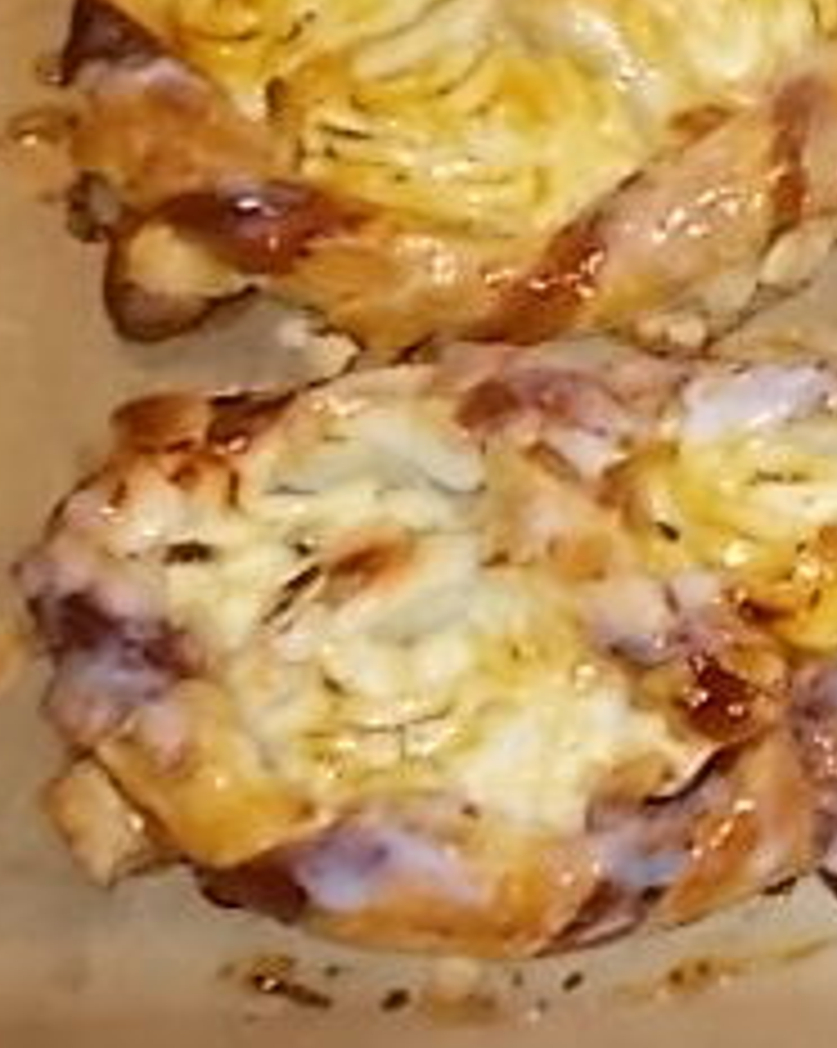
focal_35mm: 118
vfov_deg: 16.2
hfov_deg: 12.6
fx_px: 3659
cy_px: 166
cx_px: 1152
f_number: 4.2
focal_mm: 7.9
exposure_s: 1/30
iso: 200
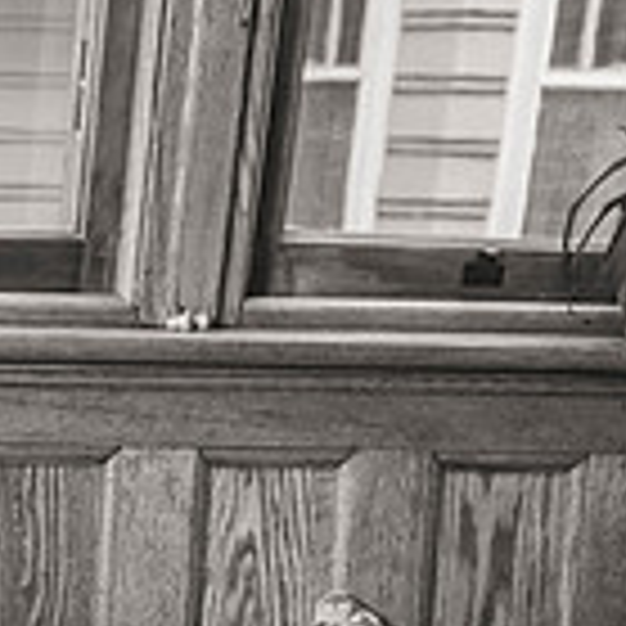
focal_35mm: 90
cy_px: 816
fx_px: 1841
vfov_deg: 18.0
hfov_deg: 16.5
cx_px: -469
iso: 500
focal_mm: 24
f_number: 4
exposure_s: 1/200
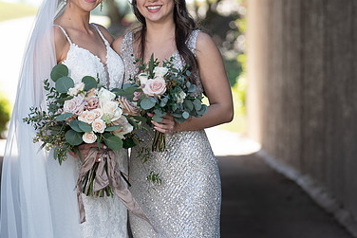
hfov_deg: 8.8
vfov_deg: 5.8
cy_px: 61
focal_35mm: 235
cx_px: 118
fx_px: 2331
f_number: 4
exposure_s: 1/200
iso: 100
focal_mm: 139
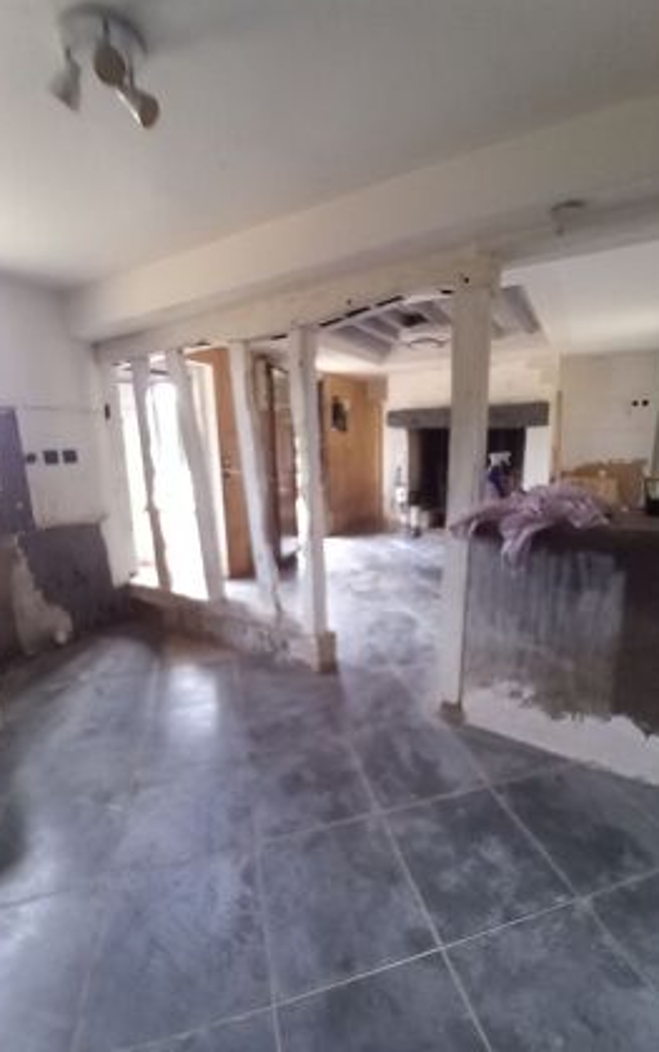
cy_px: 525
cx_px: 331
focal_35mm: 14
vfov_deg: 105.3
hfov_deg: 78.7
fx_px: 402
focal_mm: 1.13
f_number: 2.2
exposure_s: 1/50
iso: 250
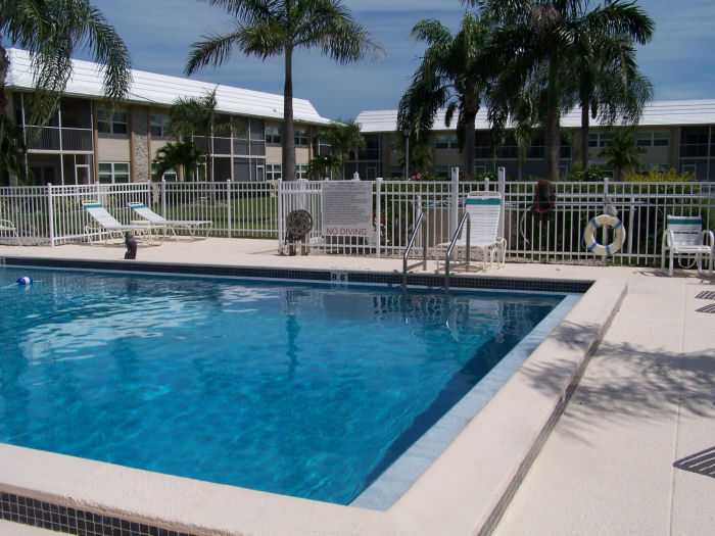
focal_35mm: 38
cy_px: 268
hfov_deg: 49.0
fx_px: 785
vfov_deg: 37.7
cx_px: 358
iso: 80
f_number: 5.6
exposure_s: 1/1250
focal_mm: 6.3
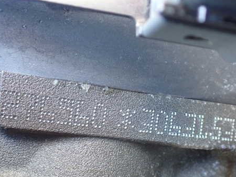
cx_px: 136
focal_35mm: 40
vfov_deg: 36.0
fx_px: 273
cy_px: 96
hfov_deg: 46.6
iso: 800
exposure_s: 1/50
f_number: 2.3
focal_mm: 5.4
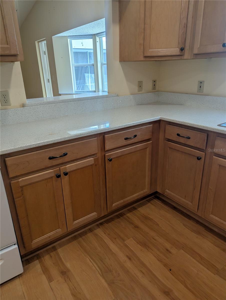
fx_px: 208
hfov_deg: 56.9
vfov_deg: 71.5
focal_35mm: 24
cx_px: 113
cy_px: 150
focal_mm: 6.81
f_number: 1.85
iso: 48
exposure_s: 1/135
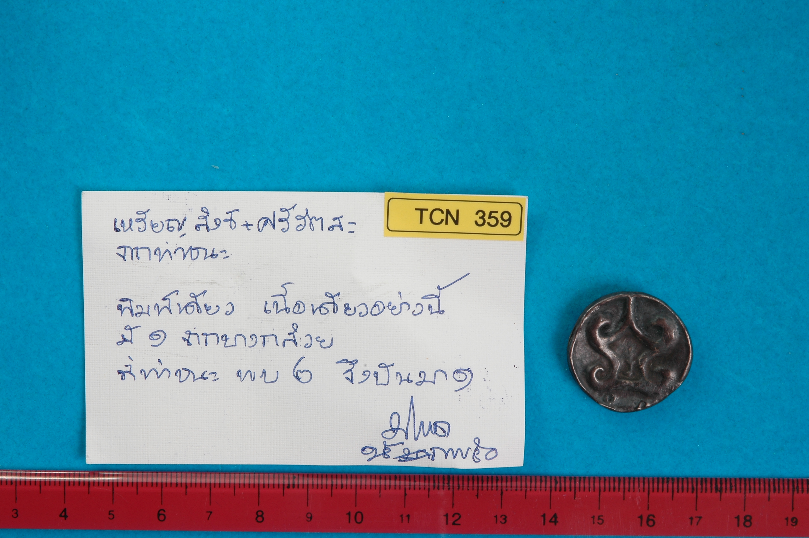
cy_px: 269
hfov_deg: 19.5
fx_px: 2357
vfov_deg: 13.0
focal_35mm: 105
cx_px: 404
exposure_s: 1/5
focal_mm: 70
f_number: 29
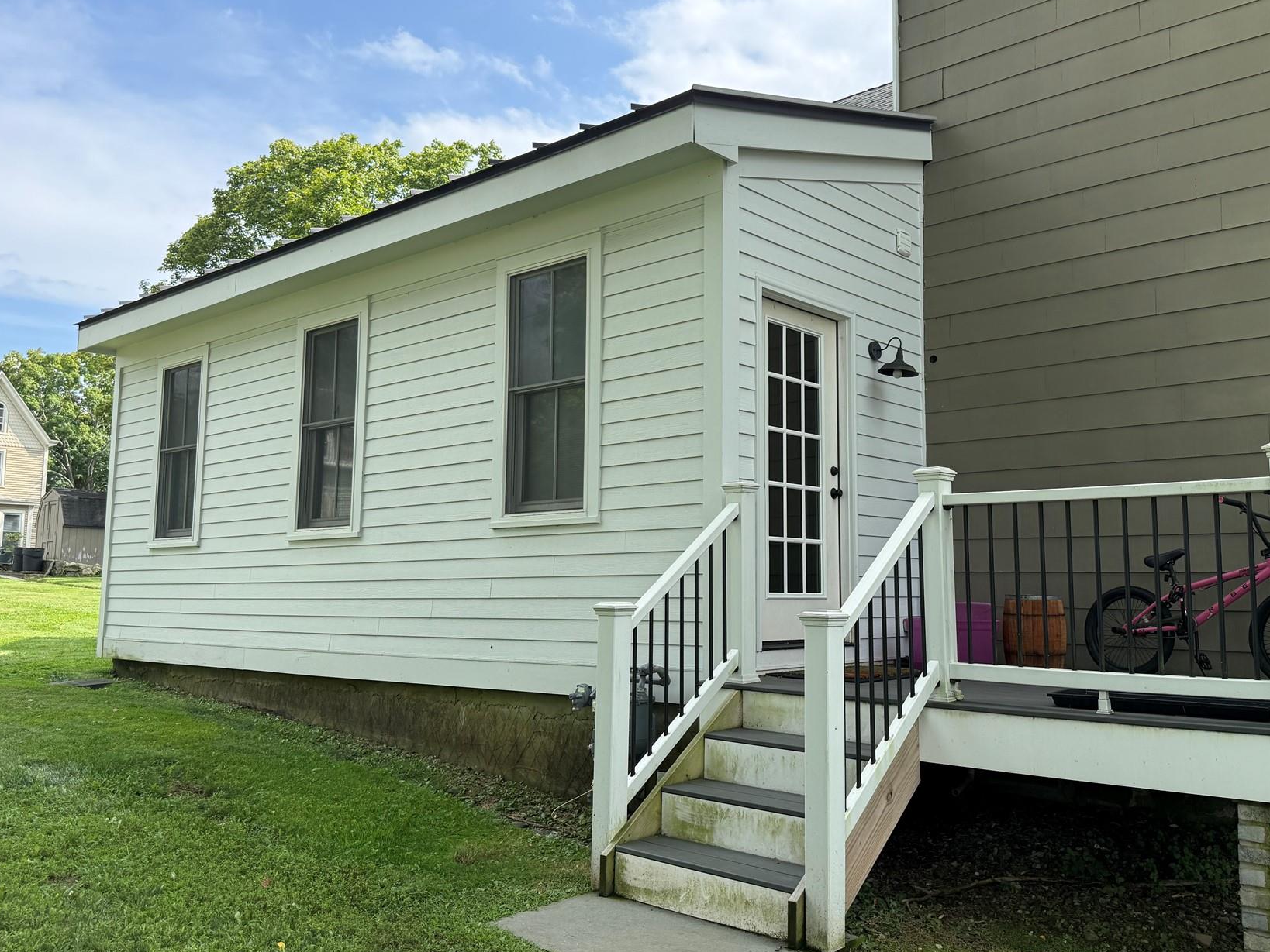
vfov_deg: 46.8
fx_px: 1101
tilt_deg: +7.1
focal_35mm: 30
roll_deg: -0.3
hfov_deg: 59.7
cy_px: 459
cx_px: 726
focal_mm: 6.76
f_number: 1.78
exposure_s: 1/2299
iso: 100
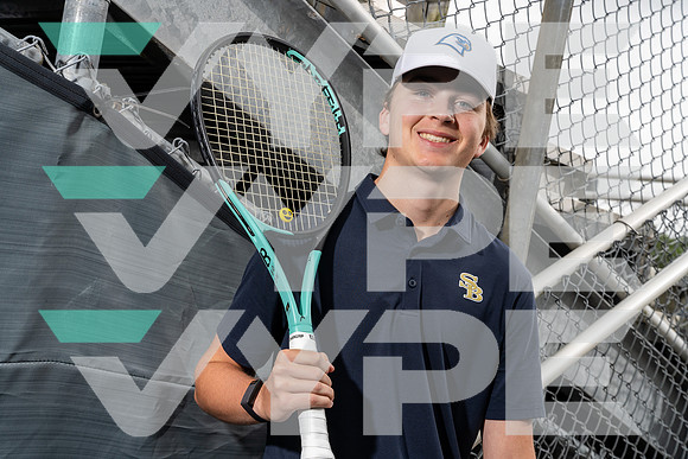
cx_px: 344
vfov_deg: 25.1
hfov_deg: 36.9
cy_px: 230
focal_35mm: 54
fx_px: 1032
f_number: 8
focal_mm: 54
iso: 200
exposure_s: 1/160
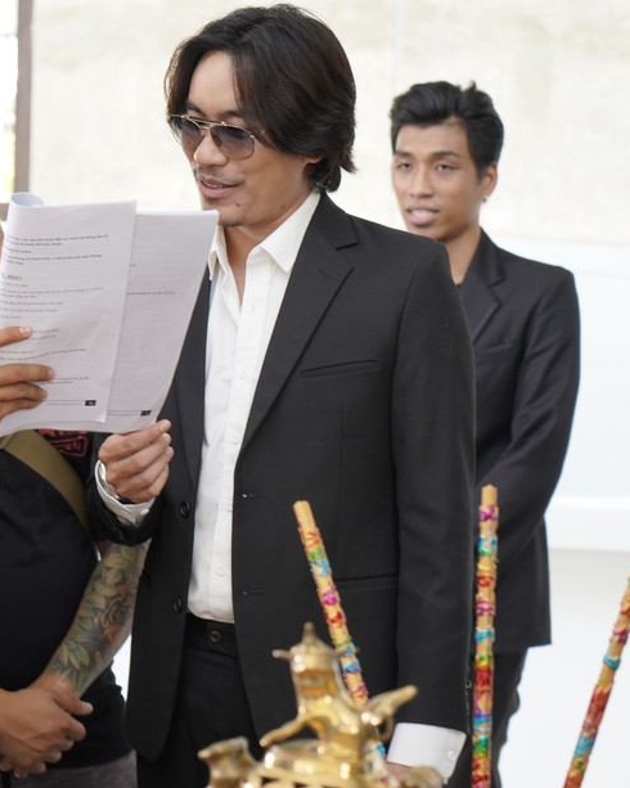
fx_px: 2355
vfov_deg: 19.0
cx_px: 125
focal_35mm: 101
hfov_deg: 15.1
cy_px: 425
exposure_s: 1/100
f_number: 5
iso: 1000
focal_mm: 66
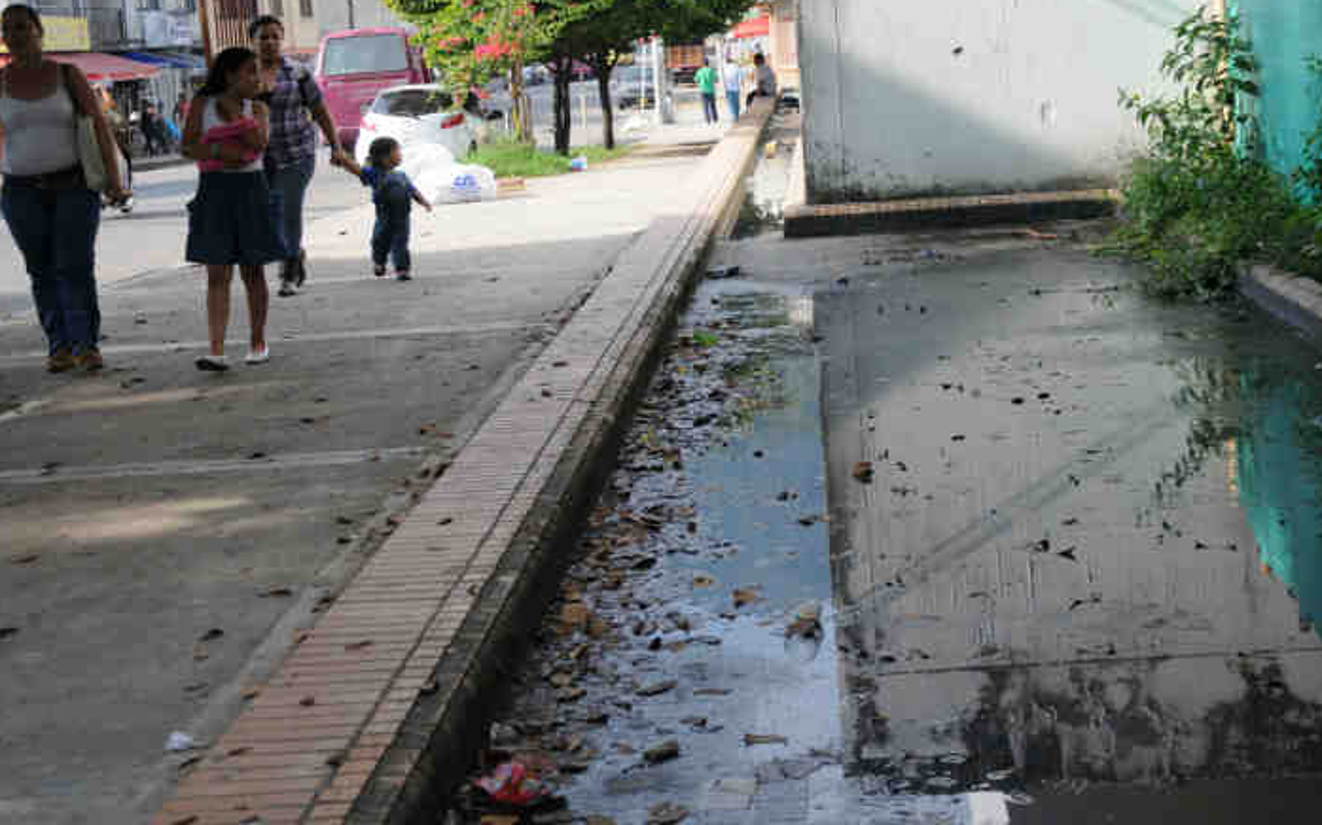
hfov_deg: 36.1
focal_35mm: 56
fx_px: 2017
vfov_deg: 23.1
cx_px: 807
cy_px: 309
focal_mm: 26
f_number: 4
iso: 250
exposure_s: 1/500
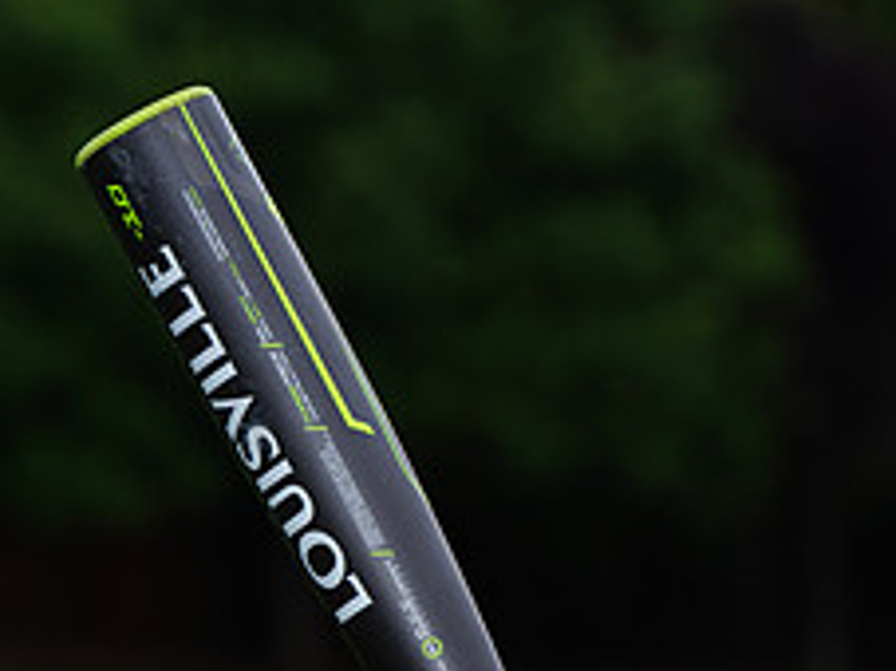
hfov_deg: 4.3
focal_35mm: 460
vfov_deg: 3.2
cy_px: 1062
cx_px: 480
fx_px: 11900
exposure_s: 1/250
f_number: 8
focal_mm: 187
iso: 200
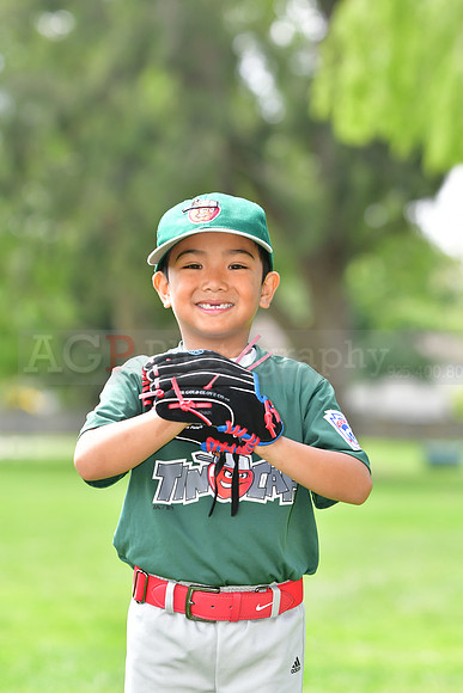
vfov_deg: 12.2
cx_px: 232
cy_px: 346
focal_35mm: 168
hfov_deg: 8.2
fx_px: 3239
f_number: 4
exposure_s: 1/1250
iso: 500
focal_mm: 112
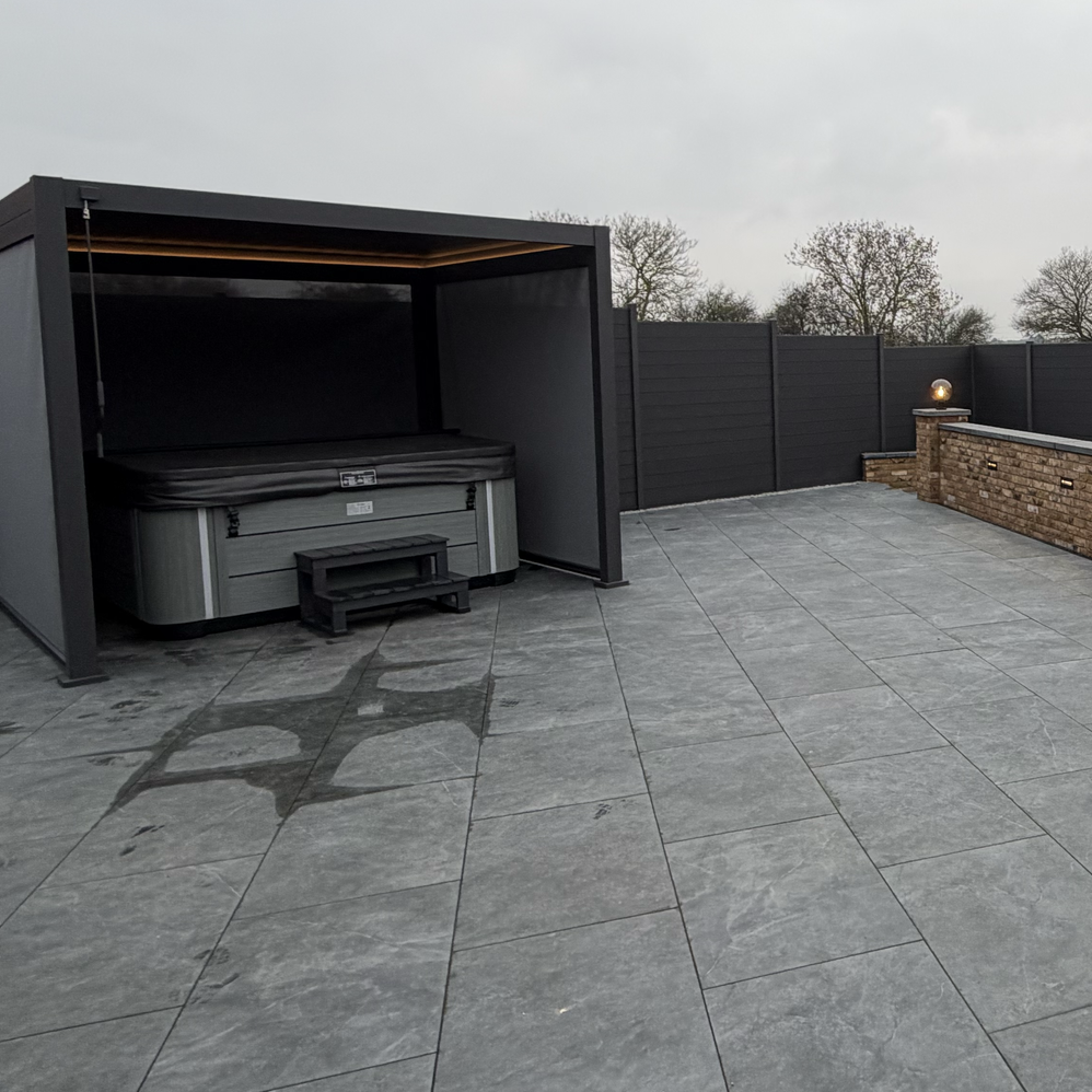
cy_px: 432
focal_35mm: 31
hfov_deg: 46.9
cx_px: 997
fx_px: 1106
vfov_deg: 52.1
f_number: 2.2
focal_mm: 2.22
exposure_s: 1/121
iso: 64
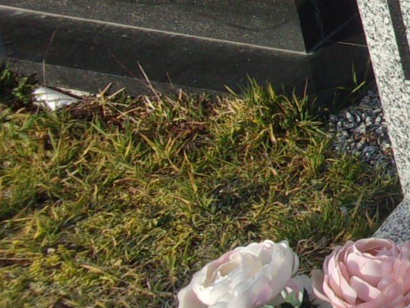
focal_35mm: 113
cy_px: -27
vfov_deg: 12.9
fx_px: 1339
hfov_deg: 14.6
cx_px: 802
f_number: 10.8
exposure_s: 1/70
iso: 80
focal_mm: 5.1
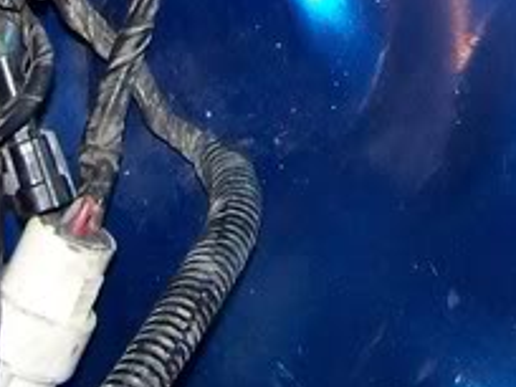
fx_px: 2847
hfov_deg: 10.3
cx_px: 369
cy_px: -412
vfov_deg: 7.4
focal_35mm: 191
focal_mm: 6.3
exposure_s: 1/30
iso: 200
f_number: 2.8
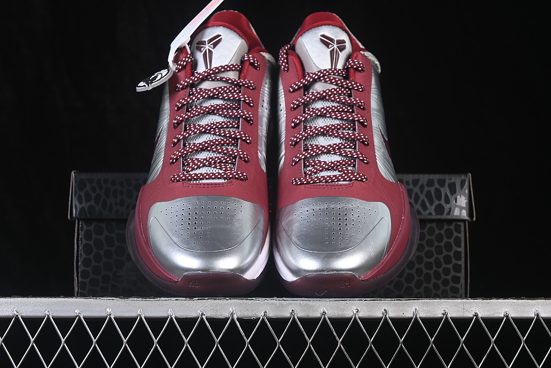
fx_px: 1148
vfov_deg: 18.2
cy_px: 184
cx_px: 276
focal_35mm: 75
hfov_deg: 27.0
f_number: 7.1
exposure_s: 1/80
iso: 160
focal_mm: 50
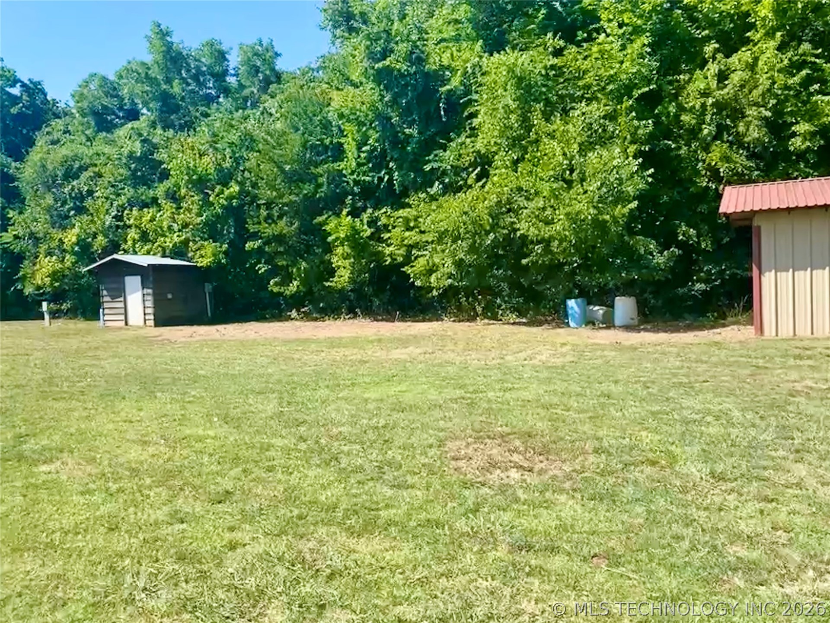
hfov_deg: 67.3
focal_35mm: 26
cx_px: 415
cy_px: 312
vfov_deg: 53.1
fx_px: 623
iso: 32
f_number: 1.8
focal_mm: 4.25
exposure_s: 1/1377
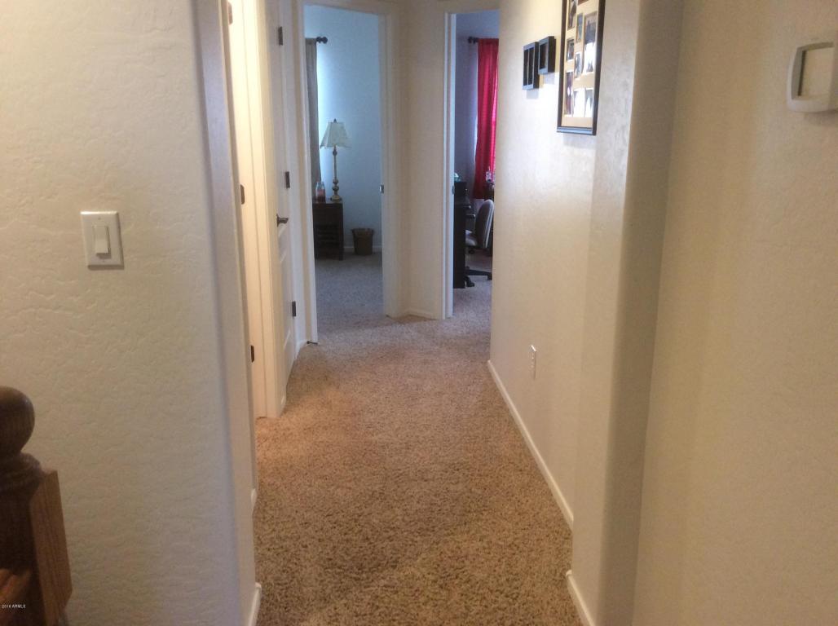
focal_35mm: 32
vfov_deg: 44.1
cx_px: 419
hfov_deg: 56.9
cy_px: 313
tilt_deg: -16.3
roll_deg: +0.4
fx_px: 774
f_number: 2.4
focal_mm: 3.3
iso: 125
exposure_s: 1/24
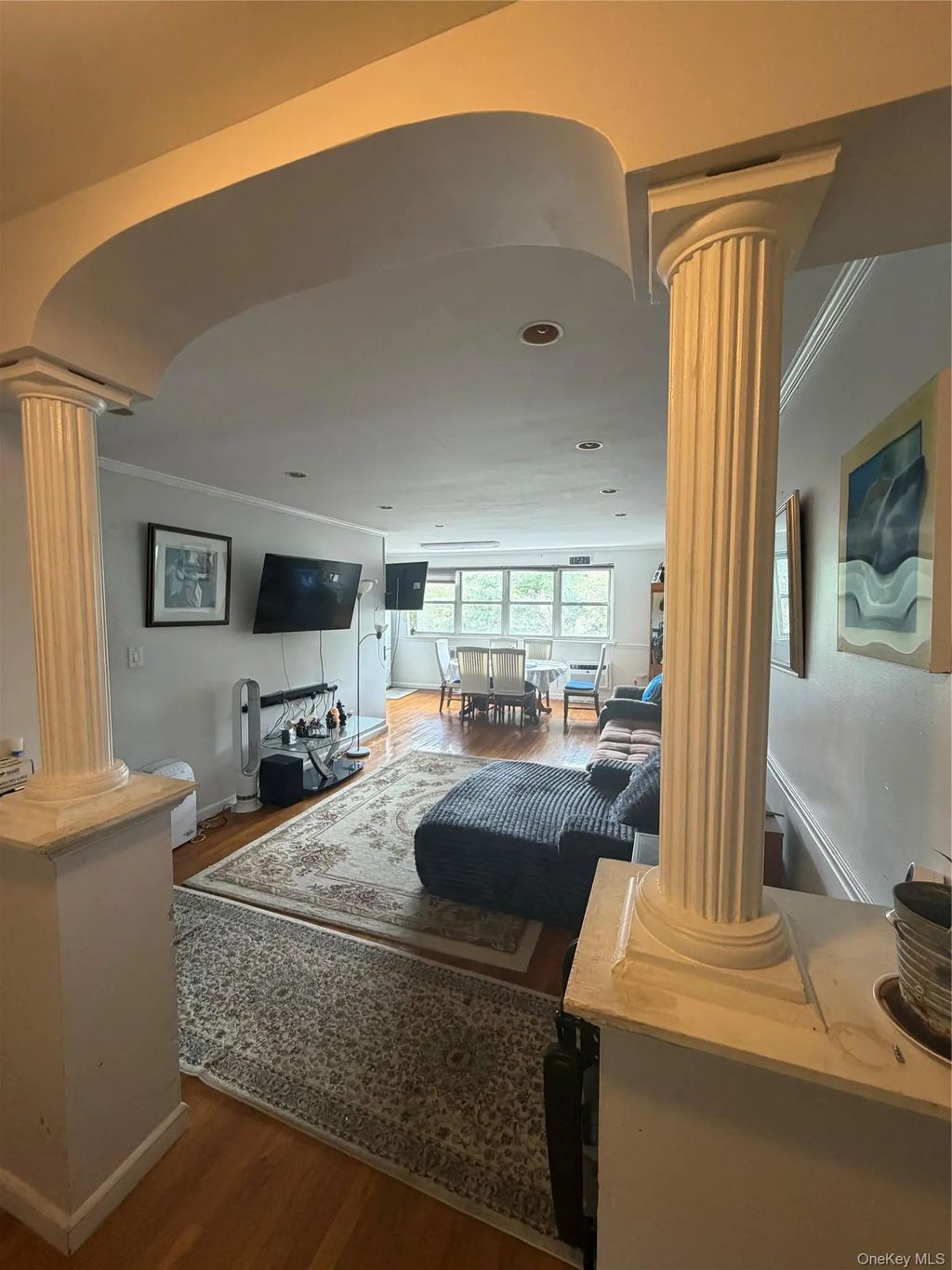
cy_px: 635
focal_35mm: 14
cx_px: 476
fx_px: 513
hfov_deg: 85.7
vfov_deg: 102.1
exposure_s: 1/60
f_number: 2.2
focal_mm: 2.22
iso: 250
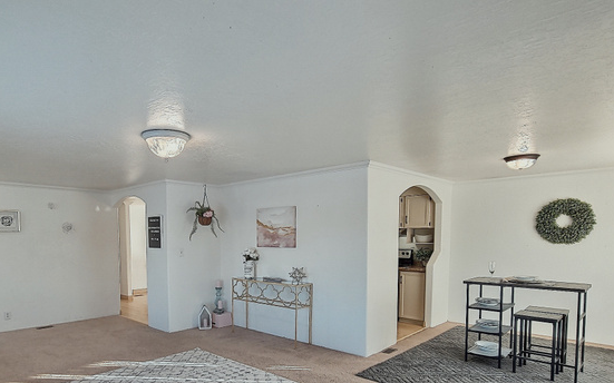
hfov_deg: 97.2
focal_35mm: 16
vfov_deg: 69.5
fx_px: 268
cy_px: 249
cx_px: 264
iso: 124
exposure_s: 1/2
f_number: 2.2
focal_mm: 2.2
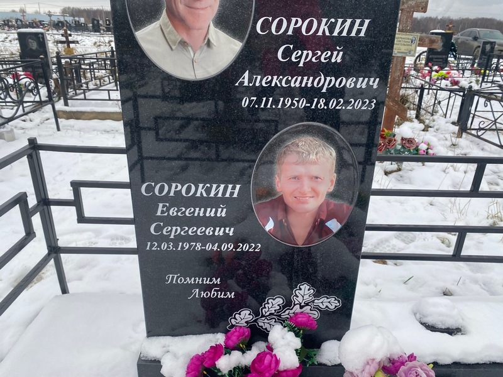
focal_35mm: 26
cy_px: 188
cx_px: 252
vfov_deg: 53.1
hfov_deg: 67.3
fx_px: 378
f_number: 1.8
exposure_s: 1/156
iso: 32
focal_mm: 4.25
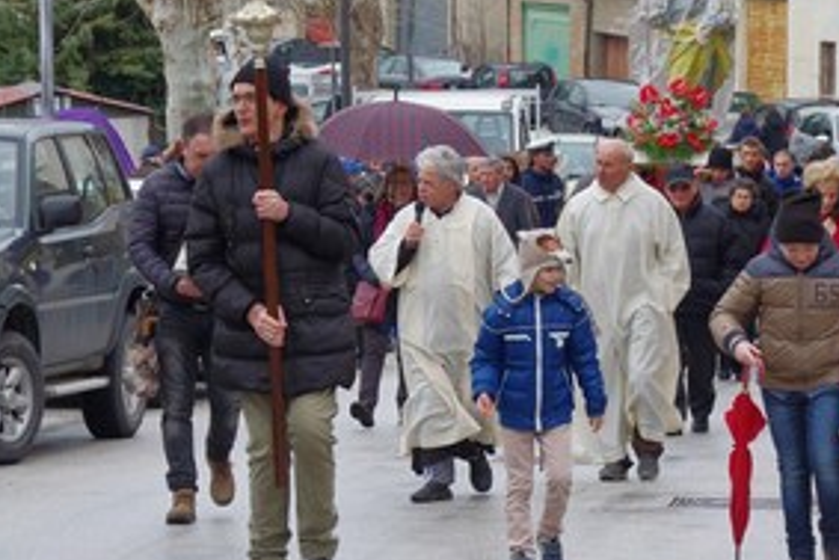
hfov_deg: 8.8
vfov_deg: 5.9
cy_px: 247
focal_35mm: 233
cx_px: 421
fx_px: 5433
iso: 640
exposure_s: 1/250
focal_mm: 88
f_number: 8
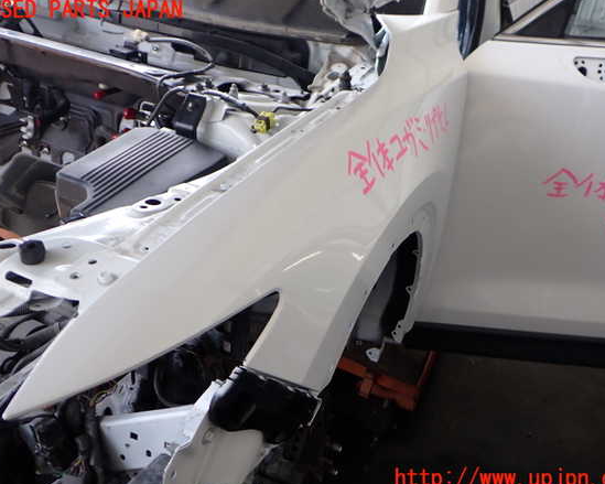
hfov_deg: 55.7
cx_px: 313
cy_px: 245
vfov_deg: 45.8
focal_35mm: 32
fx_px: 573
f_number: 2.3
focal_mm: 5.4
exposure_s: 1/125
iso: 100
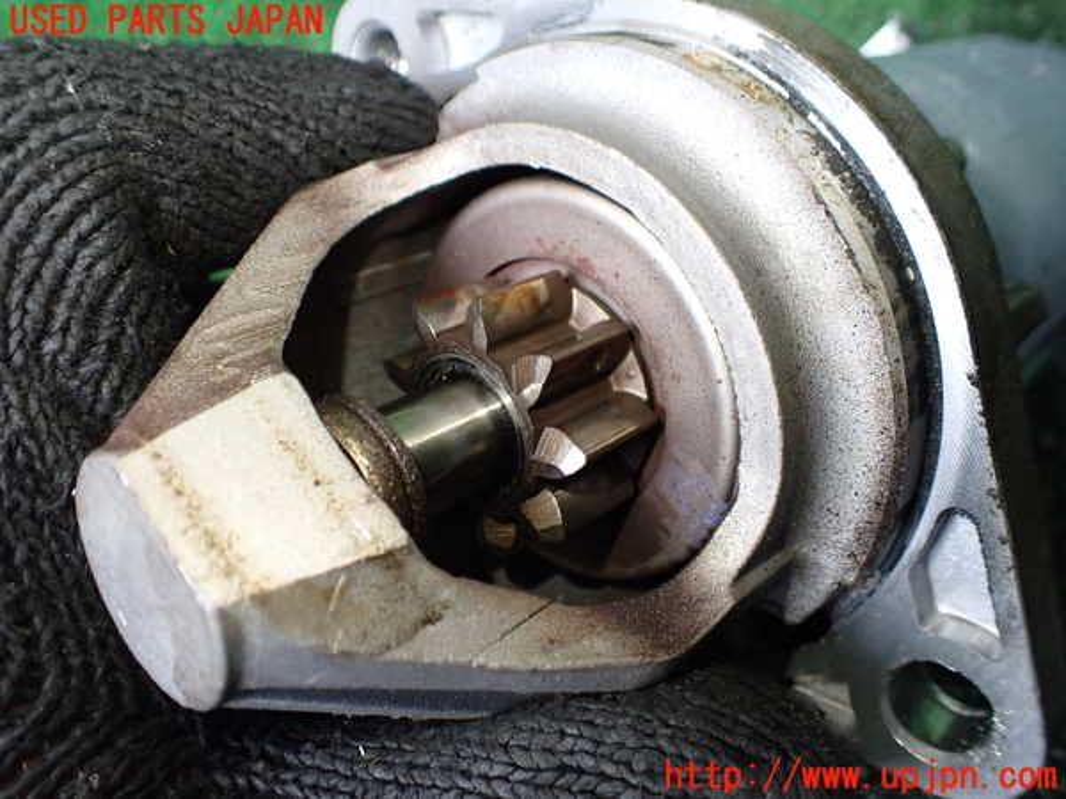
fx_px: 924
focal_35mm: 30
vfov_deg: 46.8
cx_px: 533
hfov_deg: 60.0
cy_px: 400
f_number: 2.3
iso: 400
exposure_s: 1/125
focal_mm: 5.4
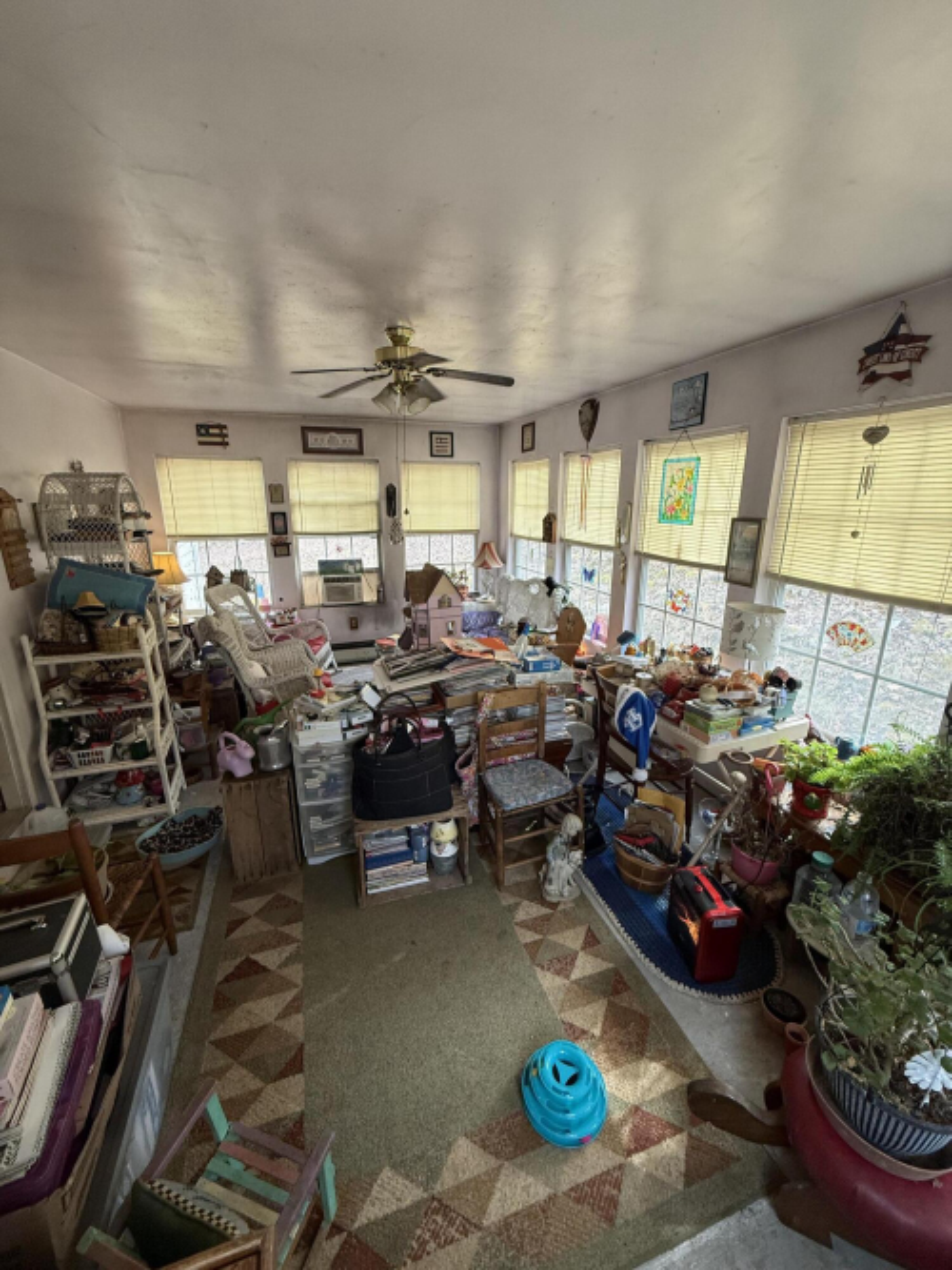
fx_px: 514
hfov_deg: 85.7
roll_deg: -0.8
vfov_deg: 102.1
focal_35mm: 14
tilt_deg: -14.6
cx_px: 476
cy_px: 635
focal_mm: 2.22
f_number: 2.2
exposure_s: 1/99
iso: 200
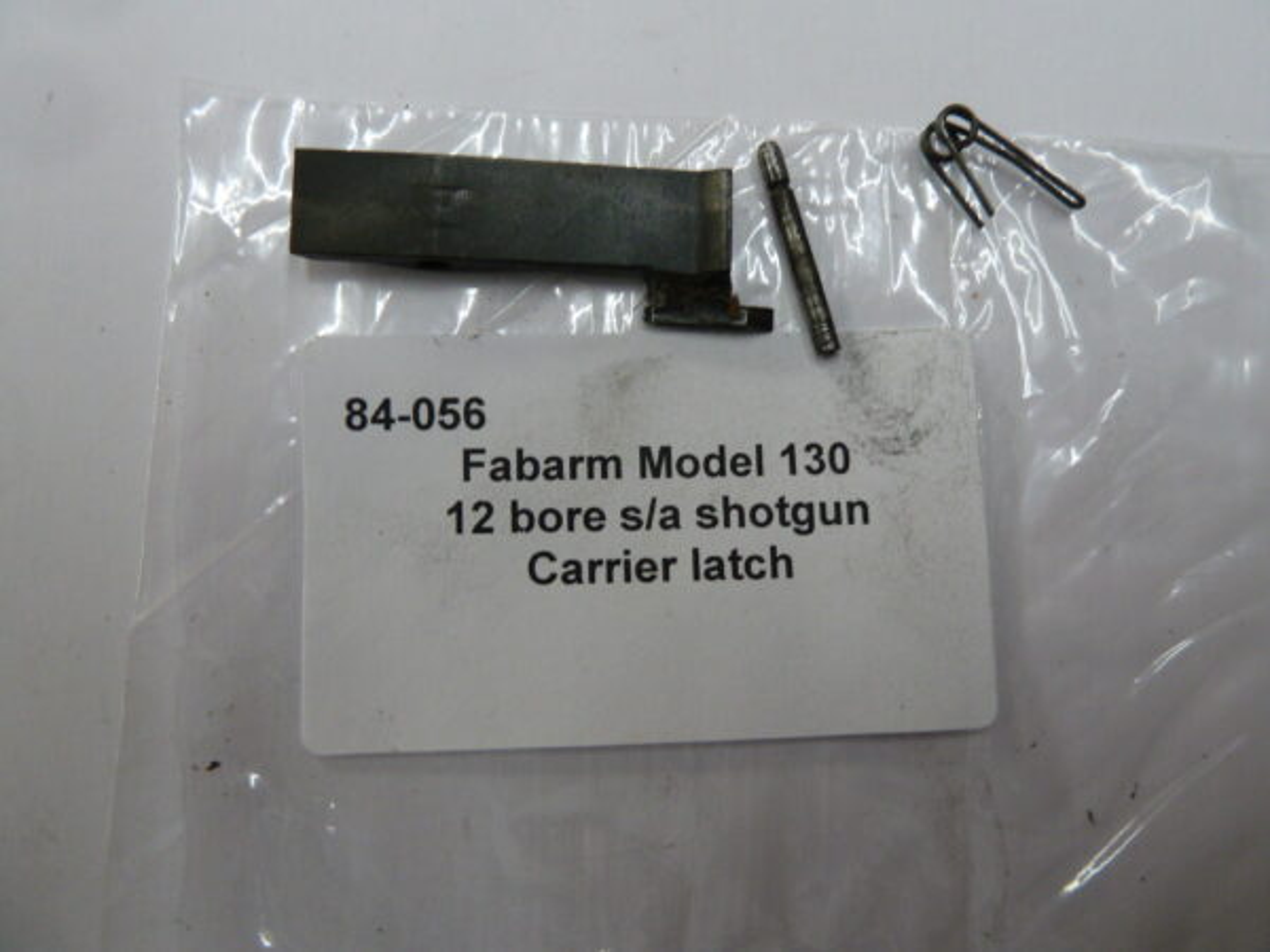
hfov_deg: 69.4
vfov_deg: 54.9
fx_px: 917
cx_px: 635
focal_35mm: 25
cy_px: 476
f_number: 3.3
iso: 200
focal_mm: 4.1
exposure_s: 1/30
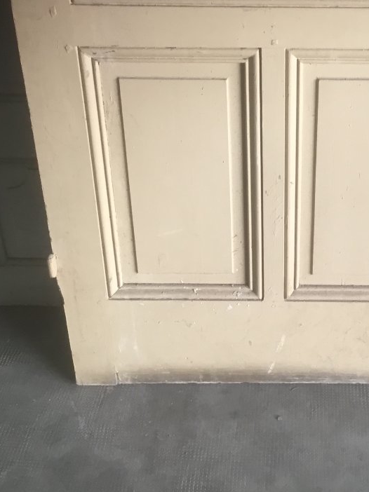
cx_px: 279
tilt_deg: -34.5
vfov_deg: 35.6
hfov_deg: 27.1
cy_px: 146
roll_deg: -0.9
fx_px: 754
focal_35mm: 53
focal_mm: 3.3
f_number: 2.4
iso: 80
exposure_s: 1/33
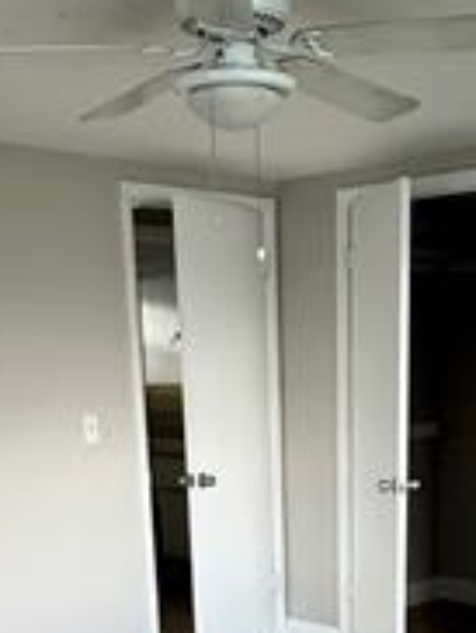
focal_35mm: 59
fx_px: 1079
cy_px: 685
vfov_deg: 29.6
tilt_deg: -14.6
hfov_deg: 24.8
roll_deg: +1.0
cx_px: 281
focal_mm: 2.22
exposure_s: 1/120
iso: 200
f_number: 2.2
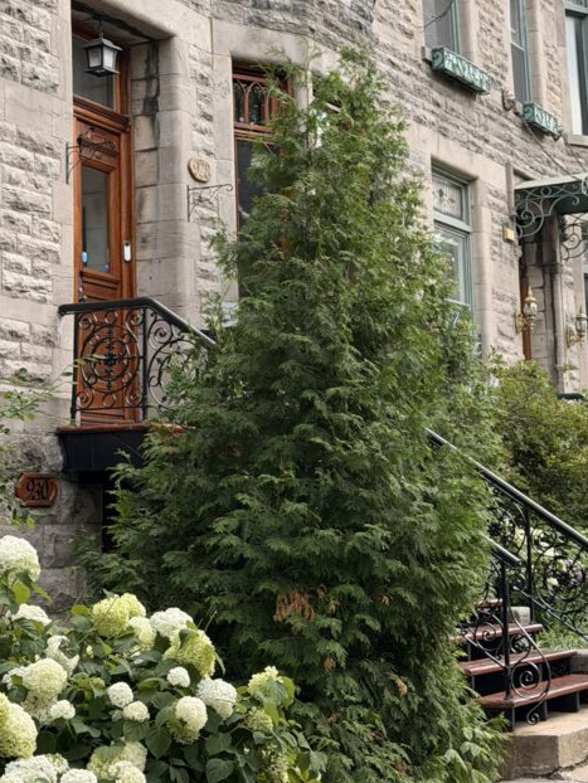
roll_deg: +2.2
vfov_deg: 24.6
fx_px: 1788
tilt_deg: +9.0
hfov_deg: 18.6
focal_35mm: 79
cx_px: 370
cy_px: 283
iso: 100
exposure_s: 1/1285
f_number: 1.78
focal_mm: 6.76
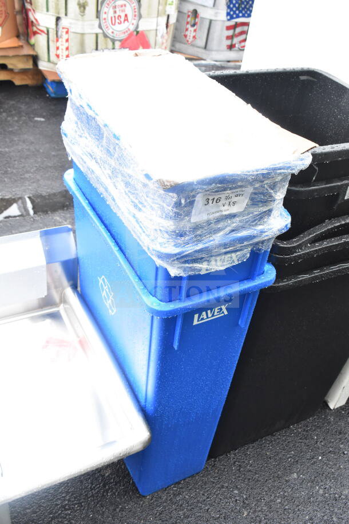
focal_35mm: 36
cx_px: 174
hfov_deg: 36.9
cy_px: 262
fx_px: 523
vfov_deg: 53.1
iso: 1600
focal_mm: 24
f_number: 7.1
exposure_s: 1/200
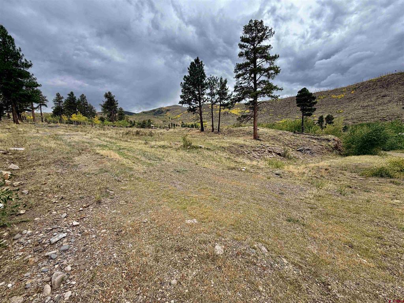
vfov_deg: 85.7
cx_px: 202
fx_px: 163
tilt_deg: -3.8
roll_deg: +2.2
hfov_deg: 102.1
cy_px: 152
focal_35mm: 14
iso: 40
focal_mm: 2.22
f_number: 2.2
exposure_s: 1/502
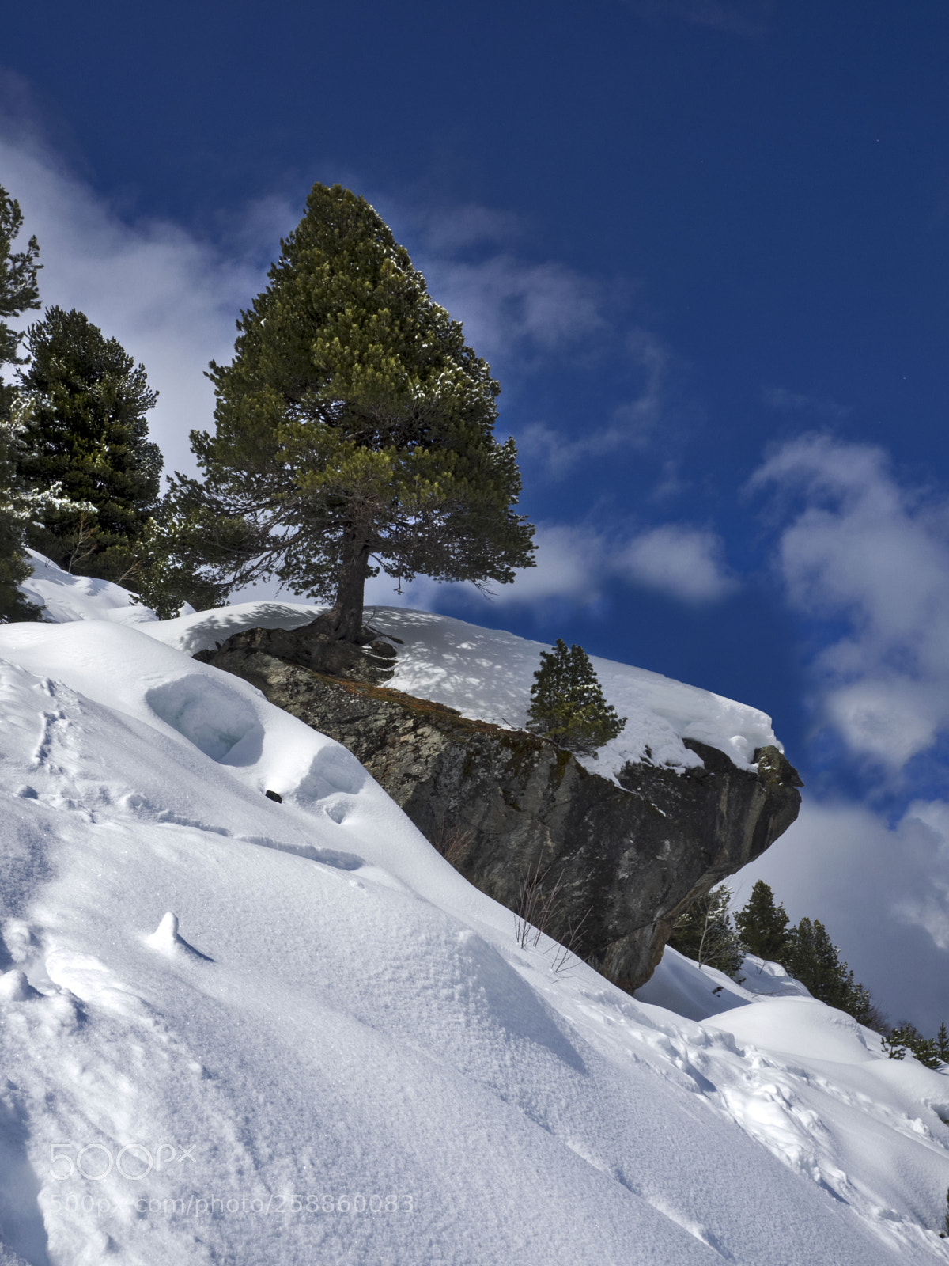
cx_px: 474
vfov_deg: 44.8
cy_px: 633
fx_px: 1535
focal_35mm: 42
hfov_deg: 34.3
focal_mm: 21
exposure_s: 1/400
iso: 200
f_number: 16
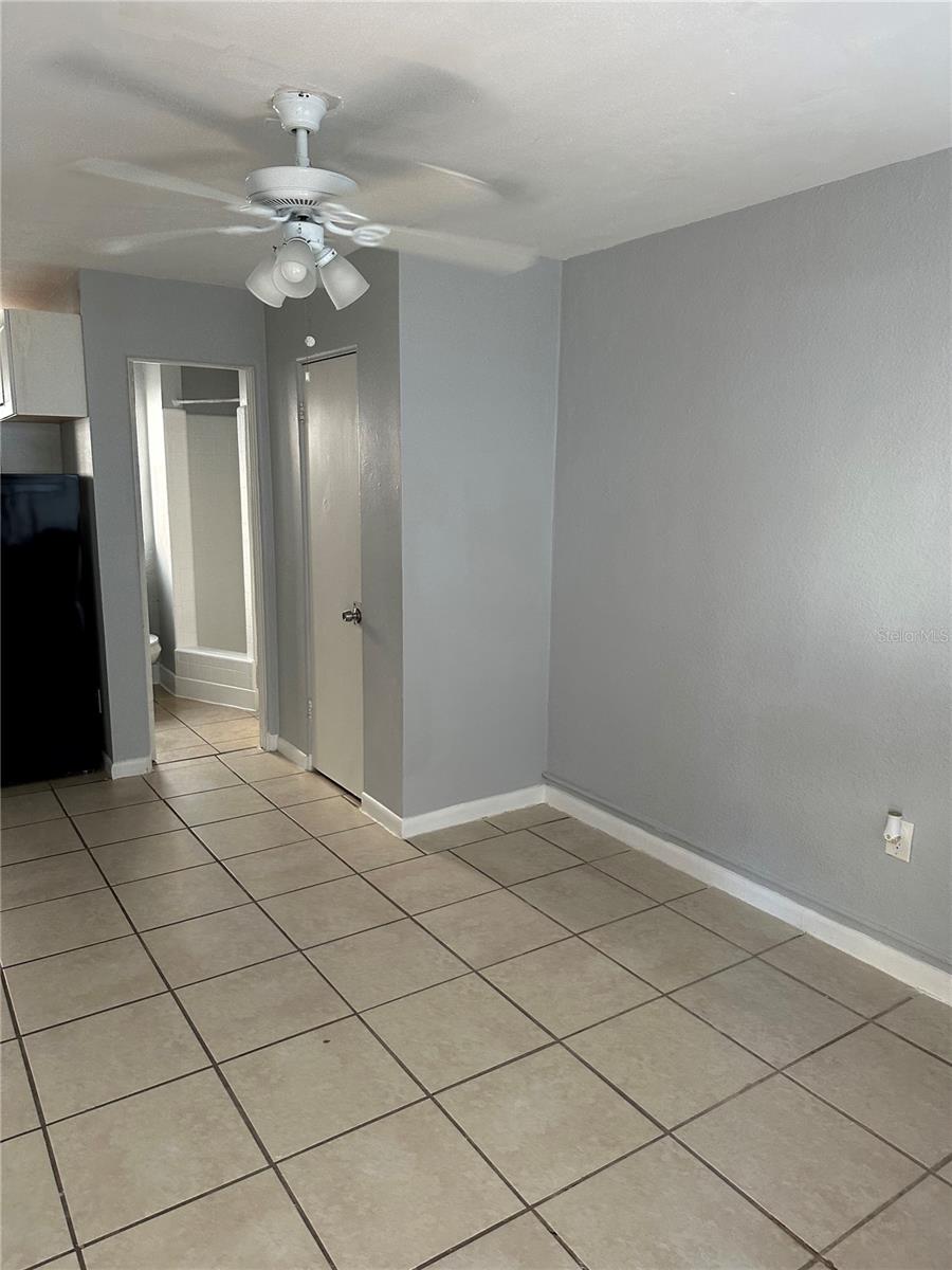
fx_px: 880
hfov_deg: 56.8
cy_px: 635
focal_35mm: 24
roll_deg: -1.4
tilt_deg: -9.7
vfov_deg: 71.6
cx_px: 476
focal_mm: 6.86
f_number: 1.78
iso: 250
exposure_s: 1/65
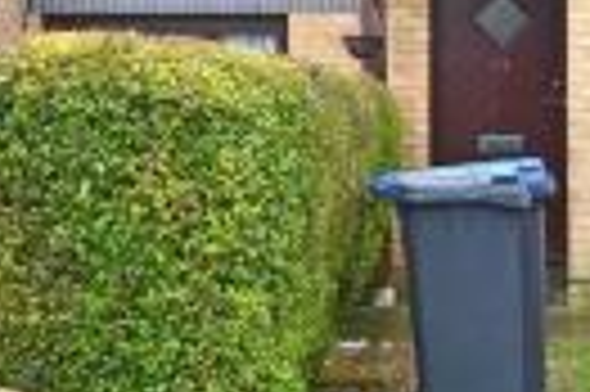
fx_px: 1604
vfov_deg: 13.7
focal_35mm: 98
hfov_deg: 19.6
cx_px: 712
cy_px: -25
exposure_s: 1/100
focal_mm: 18
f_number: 5
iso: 400
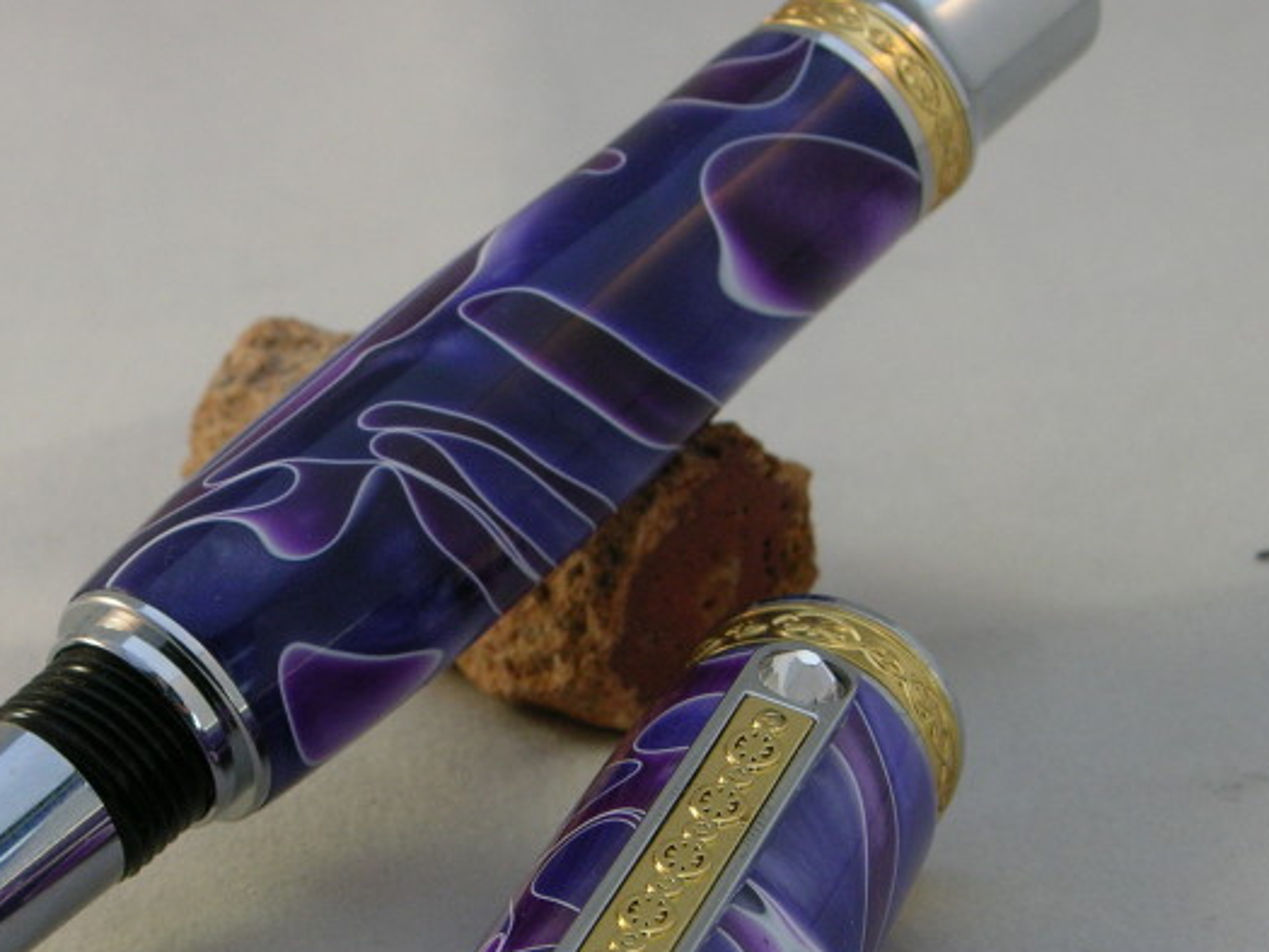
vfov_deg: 9.3
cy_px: 689
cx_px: 338
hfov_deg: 12.3
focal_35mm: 160
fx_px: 5867
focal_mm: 21
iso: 100
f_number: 6.2
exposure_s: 1/15
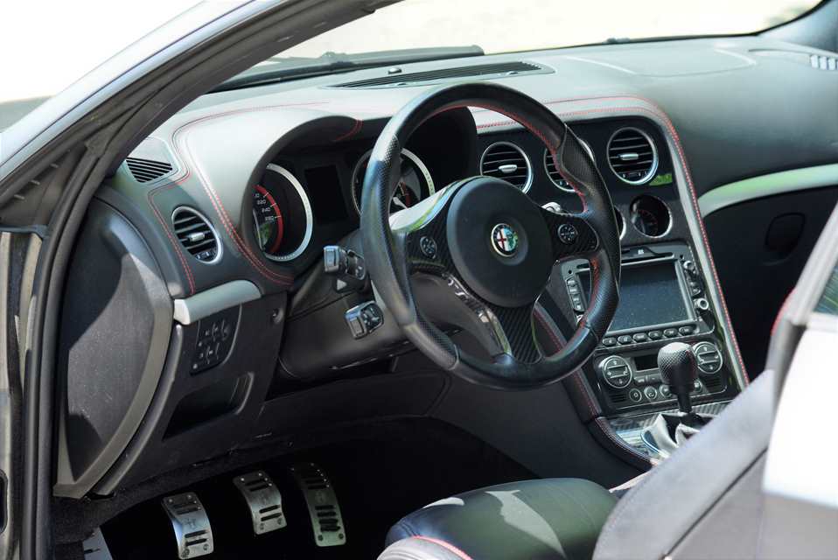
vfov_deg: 11.4
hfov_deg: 17.1
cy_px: 280
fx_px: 2795
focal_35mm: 120
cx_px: 419
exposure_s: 1/100
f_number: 5.6
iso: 200
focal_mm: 120
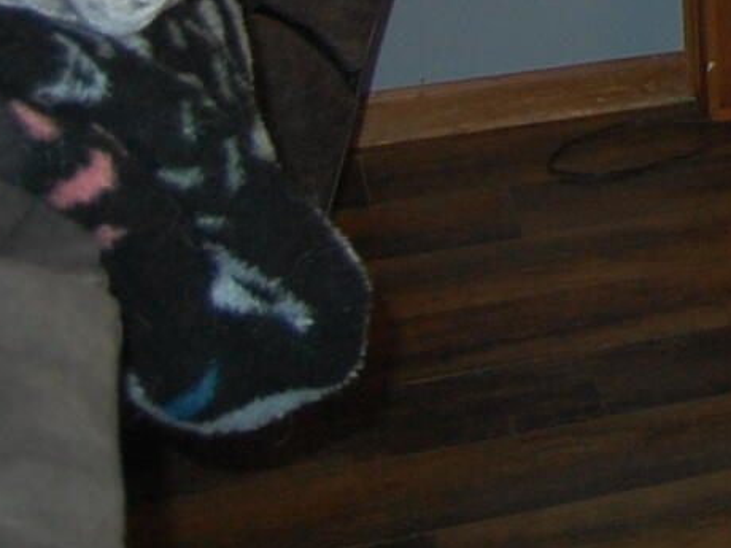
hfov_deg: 12.5
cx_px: 1691
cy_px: -570
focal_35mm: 127
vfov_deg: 10.6
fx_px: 2682
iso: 400
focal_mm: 18
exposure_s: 1/80
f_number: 3.5
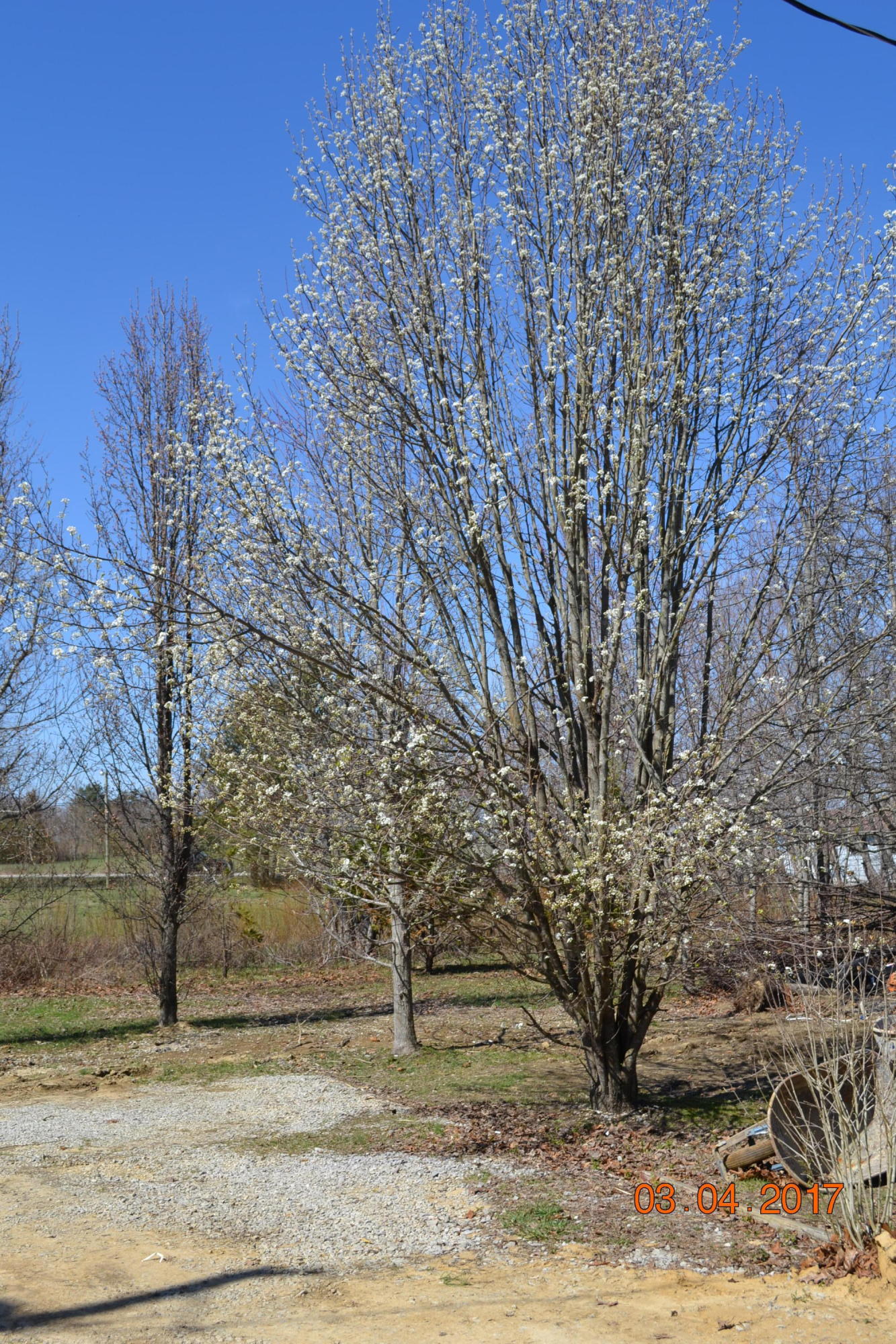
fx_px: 1344
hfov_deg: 36.9
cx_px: 448
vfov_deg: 53.1
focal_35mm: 36
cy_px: 672
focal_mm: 24
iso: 100
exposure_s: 1/250
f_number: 8
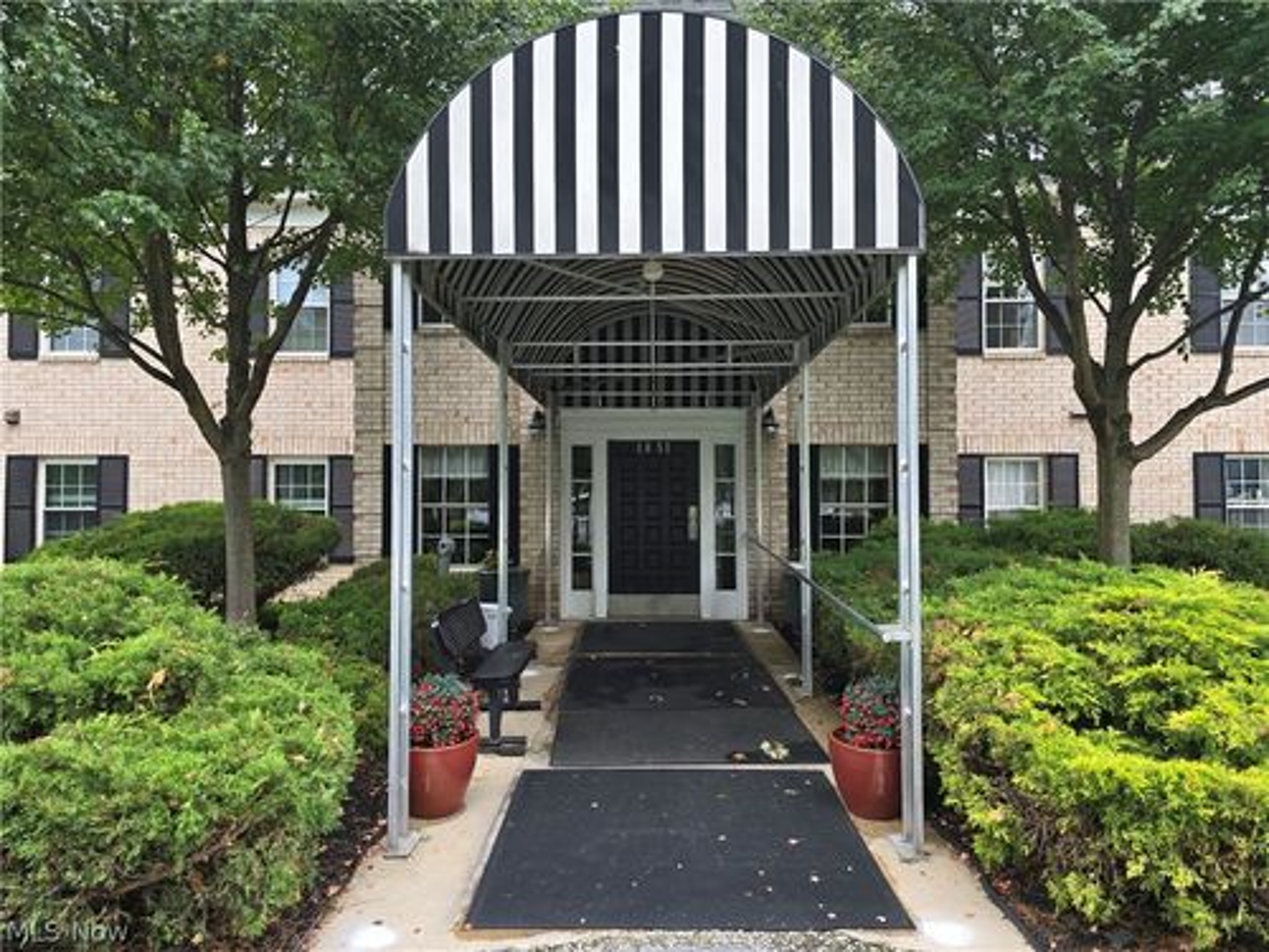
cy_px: 476
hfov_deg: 73.9
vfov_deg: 58.9
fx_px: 843
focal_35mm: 23
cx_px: 634
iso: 32
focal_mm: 6.3
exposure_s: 1/180
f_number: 1.7
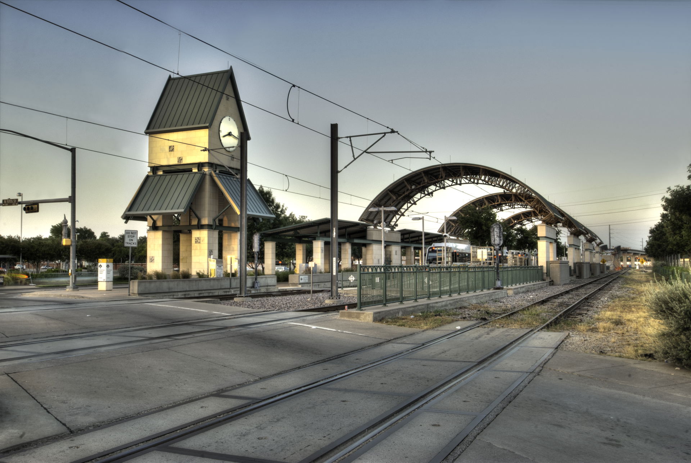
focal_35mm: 36
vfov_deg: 37.0
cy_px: 232
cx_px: 346
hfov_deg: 53.1
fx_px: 692
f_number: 22
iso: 100
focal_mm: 24
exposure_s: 1/6
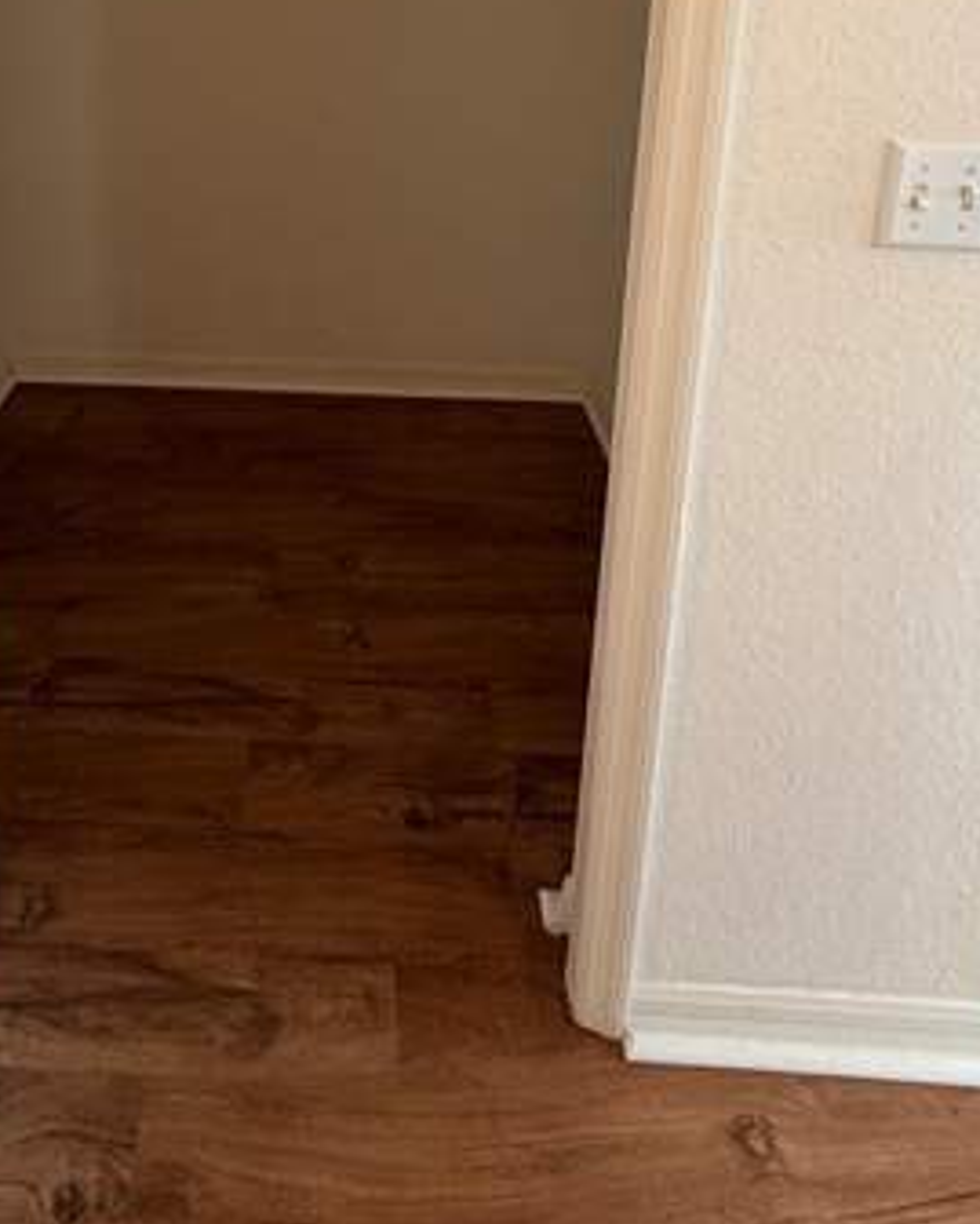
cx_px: 317
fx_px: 942
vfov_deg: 54.9
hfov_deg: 53.7
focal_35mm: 26
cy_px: 66
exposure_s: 1/120
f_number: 2.2
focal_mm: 2.22
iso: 250
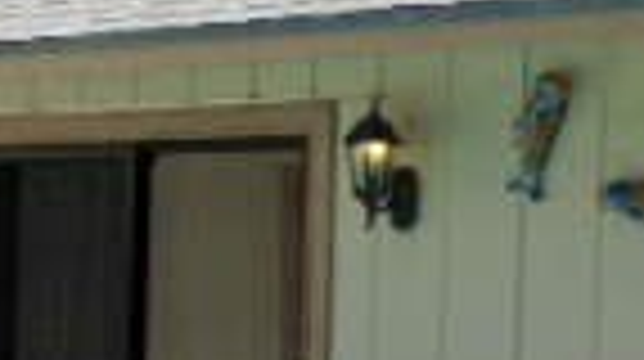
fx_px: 2746
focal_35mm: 161
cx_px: -293
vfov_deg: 7.5
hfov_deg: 12.8
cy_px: 279
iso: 50
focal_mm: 4.13
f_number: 2.4
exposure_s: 1/1869
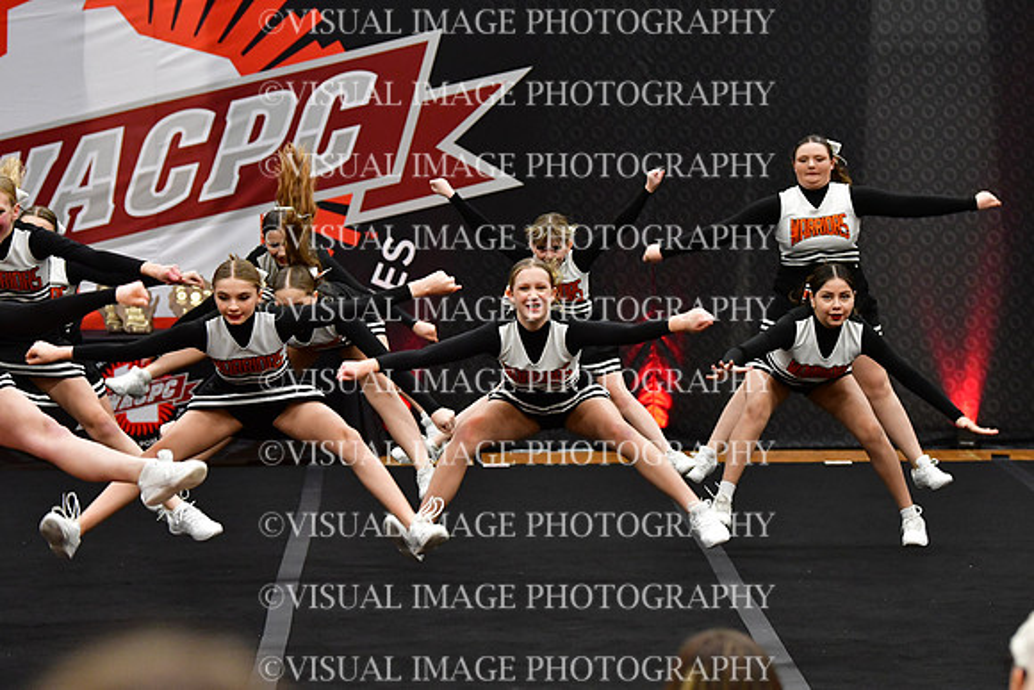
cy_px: 345
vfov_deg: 9.0
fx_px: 4395
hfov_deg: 13.4
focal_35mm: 153
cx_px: 517
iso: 4000
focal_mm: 102
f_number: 3.5
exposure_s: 1/500
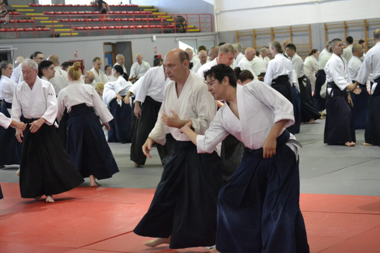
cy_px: 126
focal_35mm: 82
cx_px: 190
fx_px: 871
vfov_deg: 16.6
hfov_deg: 24.6
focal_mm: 55
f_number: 4
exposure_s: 1/160
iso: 3200
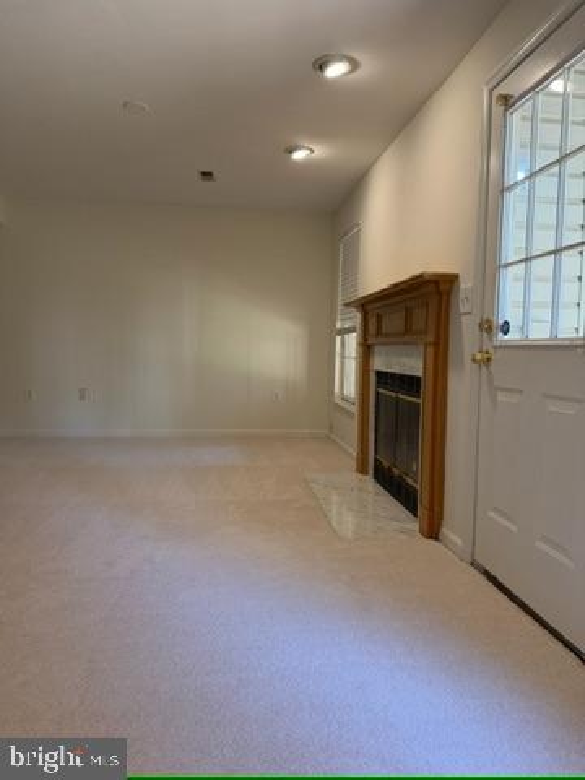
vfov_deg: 71.6
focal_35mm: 24
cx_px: 292
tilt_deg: -4.6
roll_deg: -0.7
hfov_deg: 56.8
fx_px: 541
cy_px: 390
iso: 200
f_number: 1.78
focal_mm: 6.76
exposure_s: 1/123
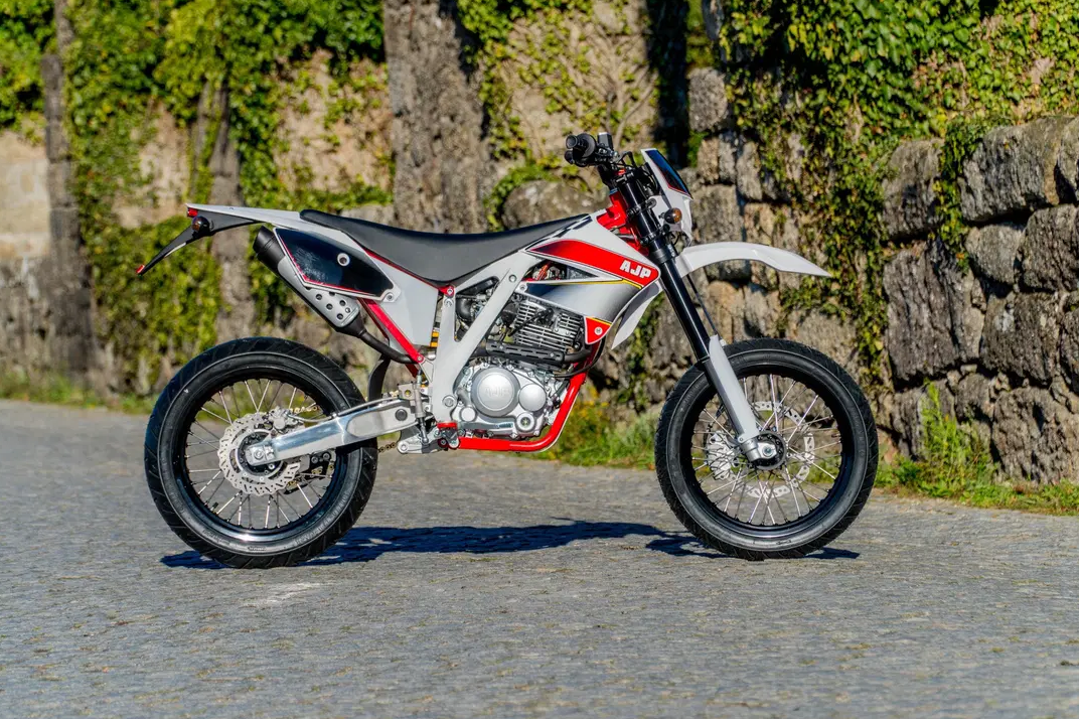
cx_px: 529
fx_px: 4781
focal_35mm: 160
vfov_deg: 8.6
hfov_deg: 12.9
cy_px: 344
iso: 100
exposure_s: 1/1600
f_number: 4
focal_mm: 95
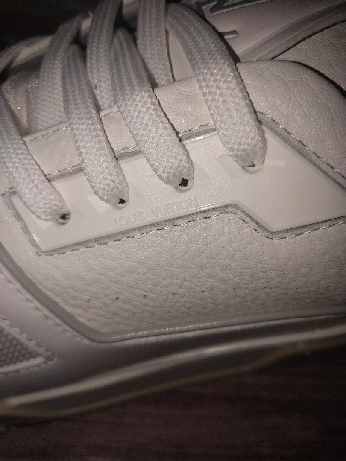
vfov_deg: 71.6
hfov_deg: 56.8
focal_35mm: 24
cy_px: 230
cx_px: 173
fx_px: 320
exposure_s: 1/1070
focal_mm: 3.94
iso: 100
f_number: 1.9
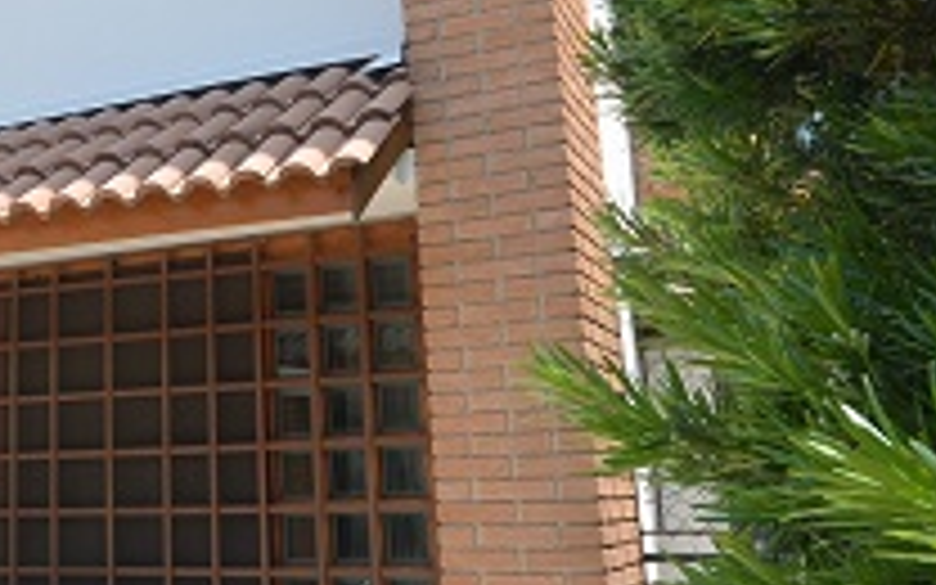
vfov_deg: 27.3
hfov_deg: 40.1
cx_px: 130
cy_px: 214
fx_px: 1199
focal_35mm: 47
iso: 200
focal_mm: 10
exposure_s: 1/160
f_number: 6.3
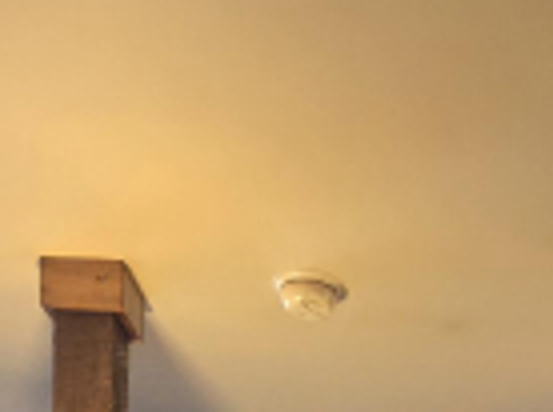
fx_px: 1005
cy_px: 924
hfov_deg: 29.5
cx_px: 495
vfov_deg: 15.6
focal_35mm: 63
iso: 320
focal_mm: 2.2
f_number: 2.2
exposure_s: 1/60
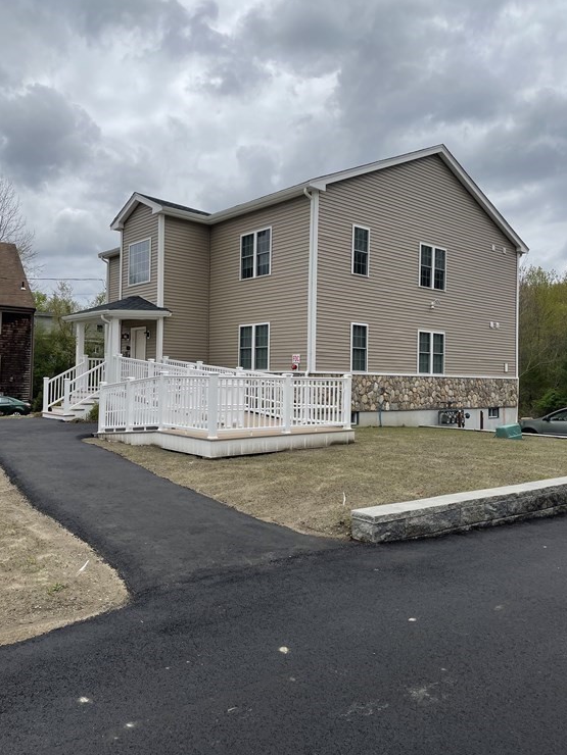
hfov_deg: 51.3
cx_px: 277
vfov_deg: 65.3
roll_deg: -1.1
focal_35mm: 27
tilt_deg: +0.7
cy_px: 371
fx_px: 590
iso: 32
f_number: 1.6
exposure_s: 1/6135
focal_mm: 4.2
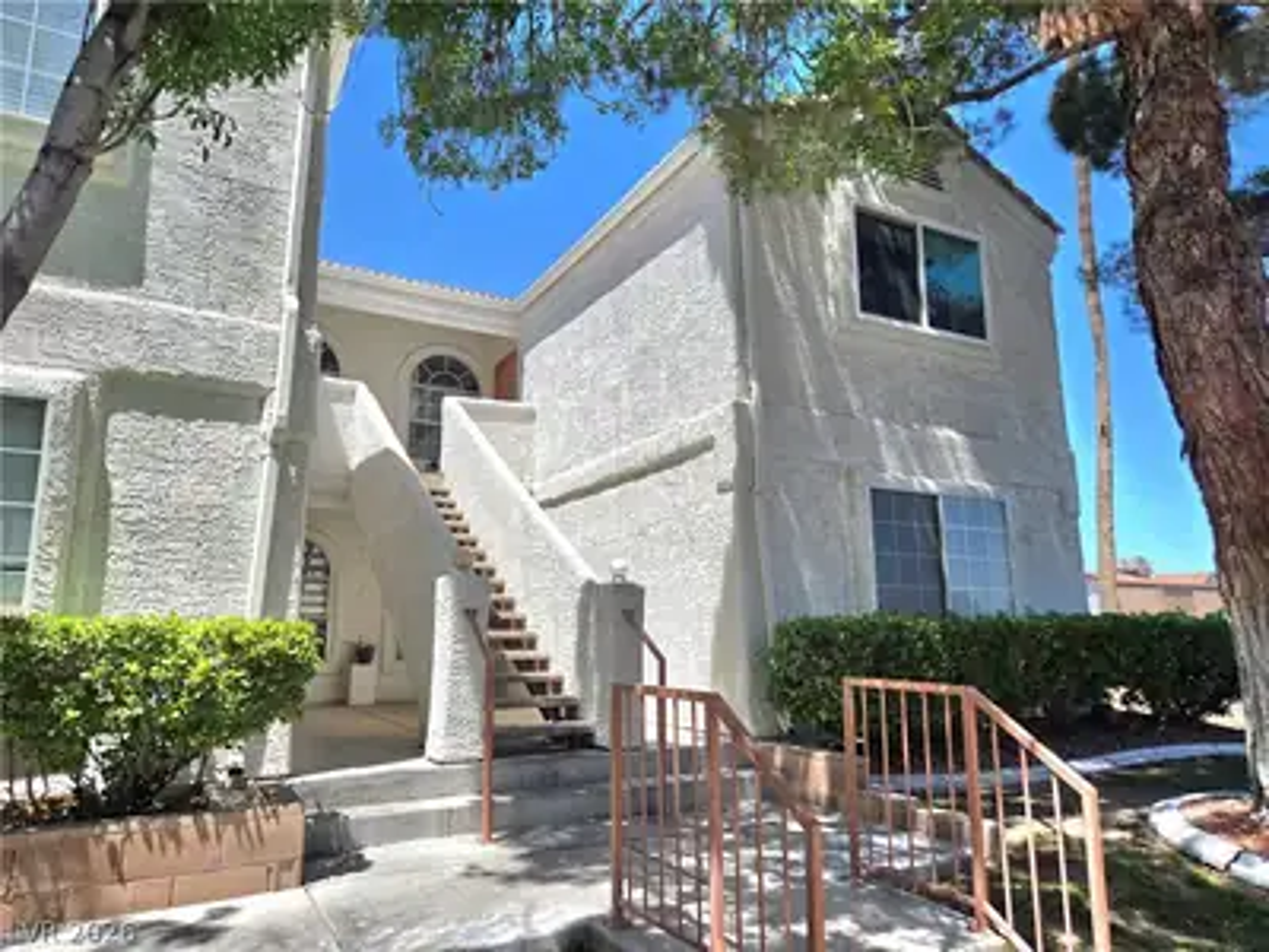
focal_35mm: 23
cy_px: 476
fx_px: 843
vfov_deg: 58.9
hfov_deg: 73.9
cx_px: 634
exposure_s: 1/3333
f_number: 1.8
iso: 40
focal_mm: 5.4
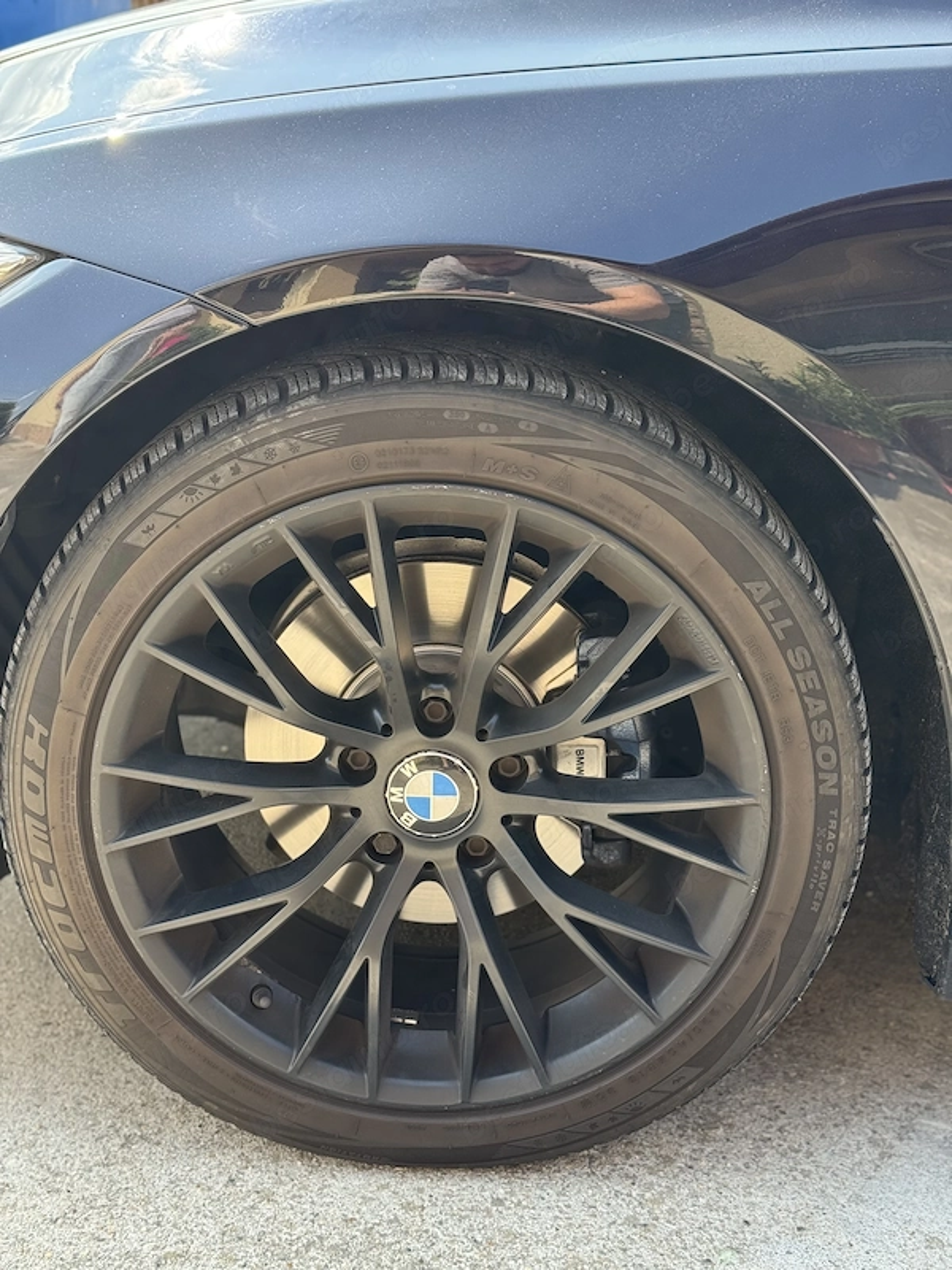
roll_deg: -3.0
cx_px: 476
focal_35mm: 48
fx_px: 1760
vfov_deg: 39.7
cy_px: 635
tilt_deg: -18.0
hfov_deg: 30.3
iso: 64
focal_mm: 6.76
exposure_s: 1/420
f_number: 1.78
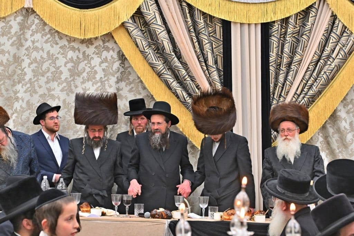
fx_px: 688
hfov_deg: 28.8
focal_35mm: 70
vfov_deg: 19.5
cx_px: 177
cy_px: 118
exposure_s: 1/250
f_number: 4
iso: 1000
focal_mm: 47
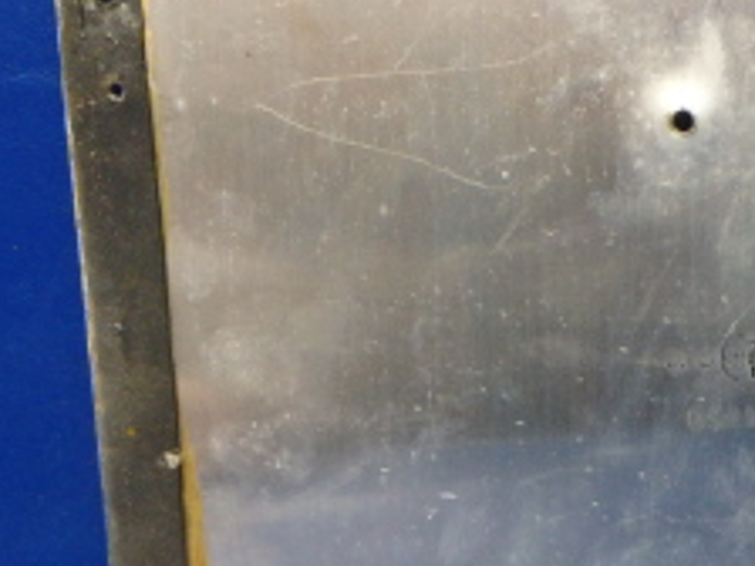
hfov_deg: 23.8
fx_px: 1745
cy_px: 357
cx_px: 661
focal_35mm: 80
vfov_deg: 18.4
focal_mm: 5
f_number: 3.9
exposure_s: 1/30
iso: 400
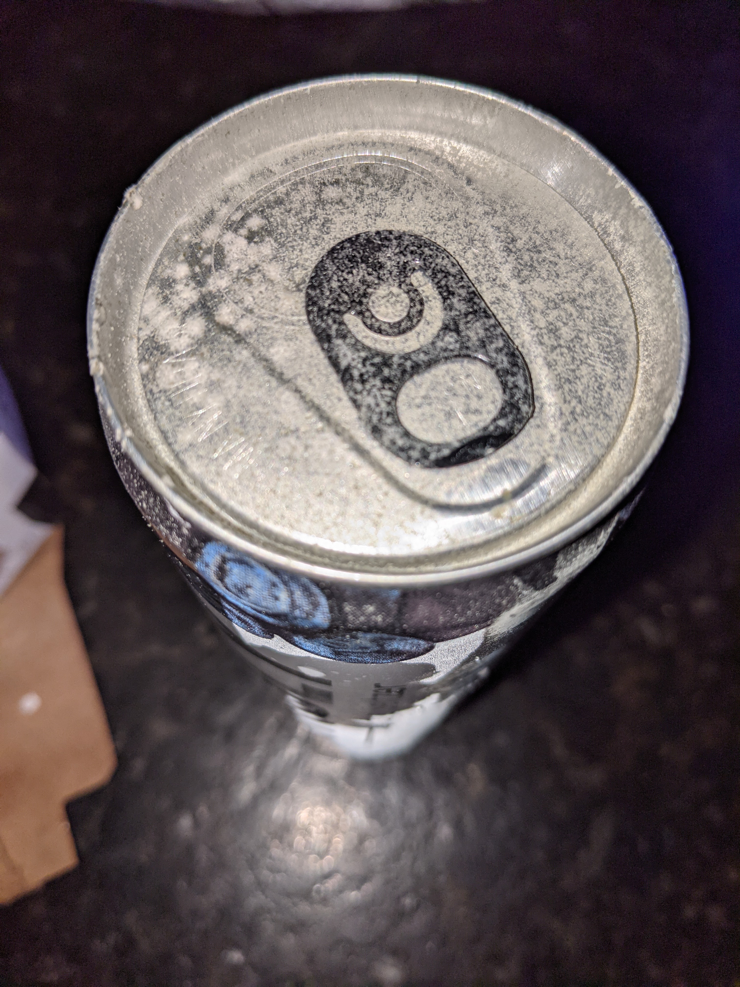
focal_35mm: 27
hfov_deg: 51.4
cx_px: 370
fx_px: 770
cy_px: 494
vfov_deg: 65.3
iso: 54
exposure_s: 1/120
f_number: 1.8
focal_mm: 4.44
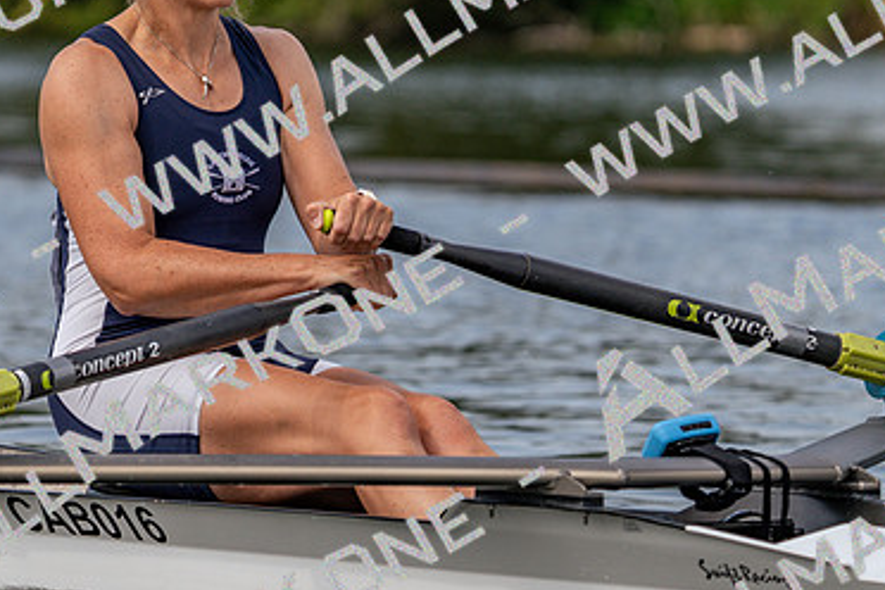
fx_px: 9857
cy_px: 237
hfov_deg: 5.1
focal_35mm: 401
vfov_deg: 3.4
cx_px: 393
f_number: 5.6
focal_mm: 257
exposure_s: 1/1600
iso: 320
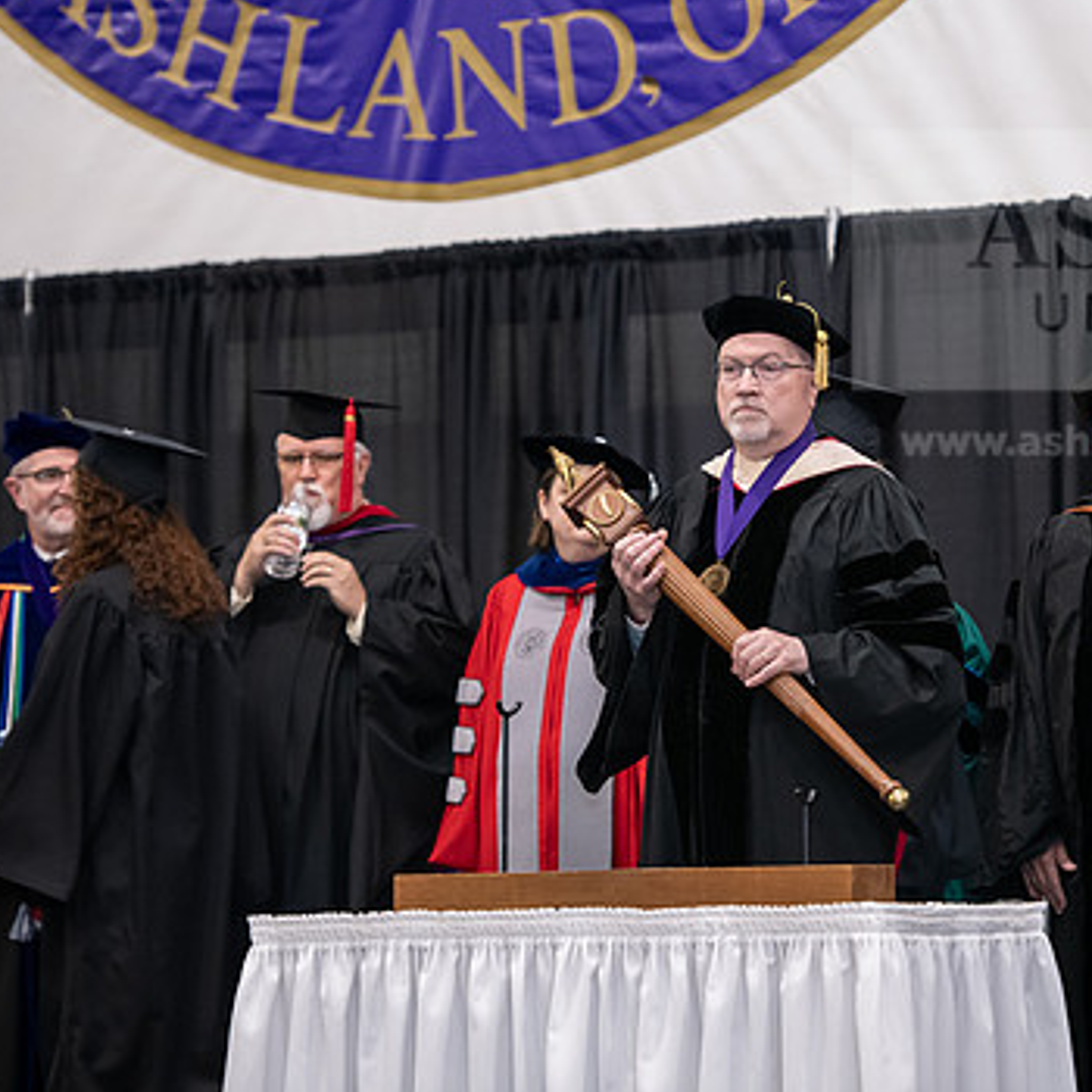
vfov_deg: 9.2
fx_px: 6781
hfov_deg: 9.2
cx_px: 758
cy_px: 507
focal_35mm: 190
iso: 2000
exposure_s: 1/200
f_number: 3.2
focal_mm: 135
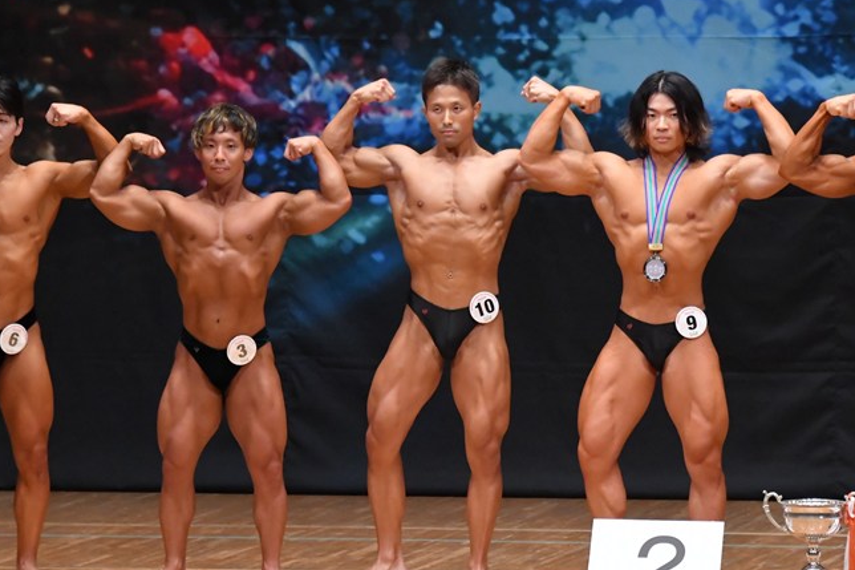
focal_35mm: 325
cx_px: 415
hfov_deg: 6.3
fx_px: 7716
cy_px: 328
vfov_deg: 4.2
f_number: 5.6
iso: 6400
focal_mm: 180
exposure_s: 1/400
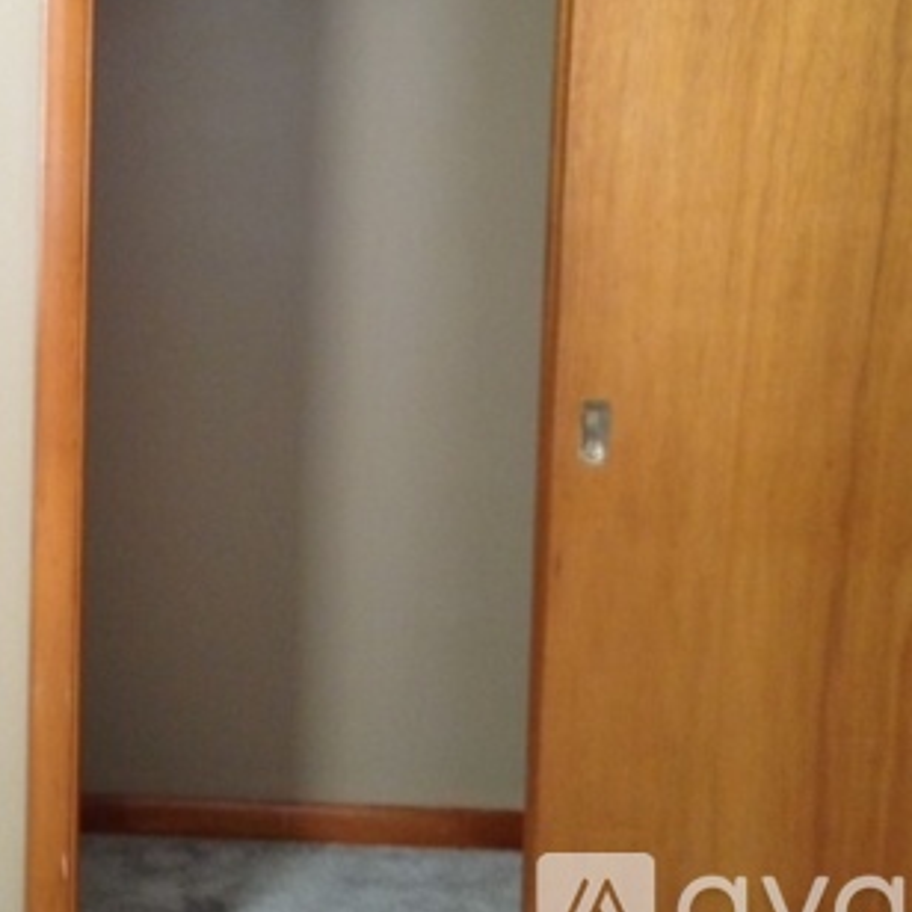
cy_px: 231
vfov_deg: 25.4
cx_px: 28
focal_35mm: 67
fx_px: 1997
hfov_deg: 24.7
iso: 160
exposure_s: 1/20
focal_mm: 4.28
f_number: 2.4
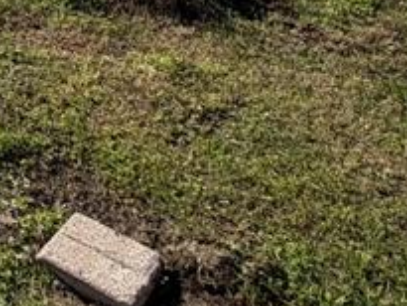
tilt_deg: -8.3
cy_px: -254
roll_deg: +1.1
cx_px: -242
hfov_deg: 21.9
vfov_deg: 17.1
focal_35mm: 70
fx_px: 824
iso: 20
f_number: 2.2
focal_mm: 2.22
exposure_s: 1/985
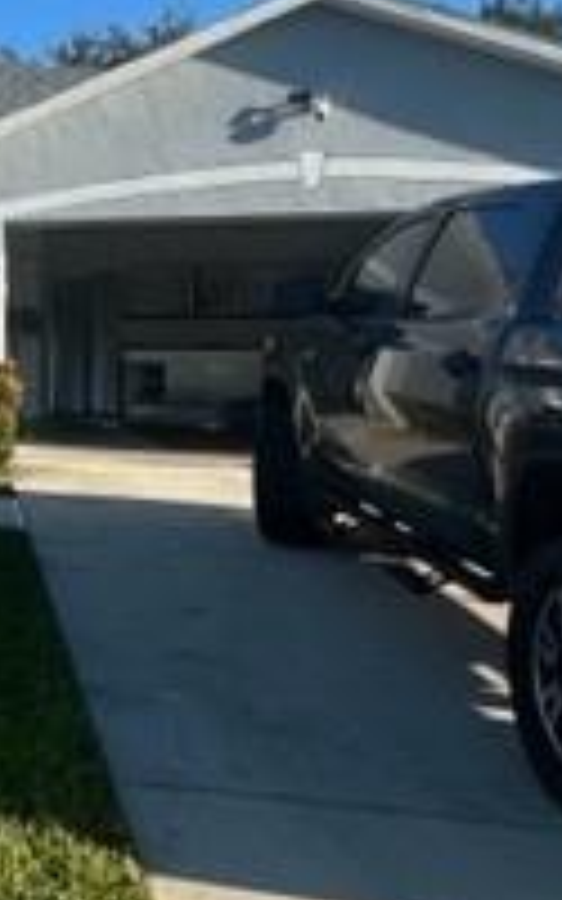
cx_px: -396
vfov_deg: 45.0
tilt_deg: -0.3
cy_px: 356
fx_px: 1078
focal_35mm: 44
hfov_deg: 21.5
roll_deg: +1.0
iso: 32
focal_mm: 1.57
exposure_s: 1/968
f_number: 1.8
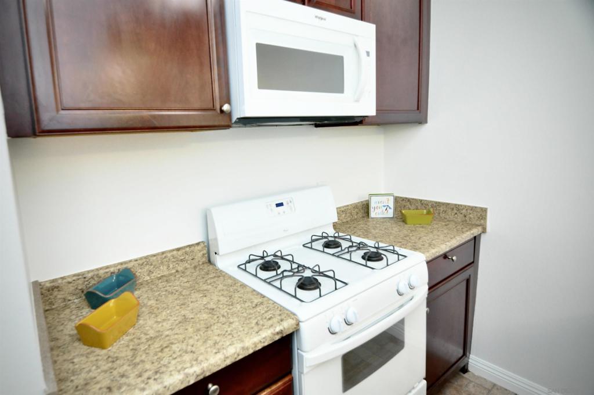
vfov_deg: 71.9
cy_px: 198
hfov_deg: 95.1
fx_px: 272
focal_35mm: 16
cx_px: 297
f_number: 3.2
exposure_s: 1/40
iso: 800
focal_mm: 11
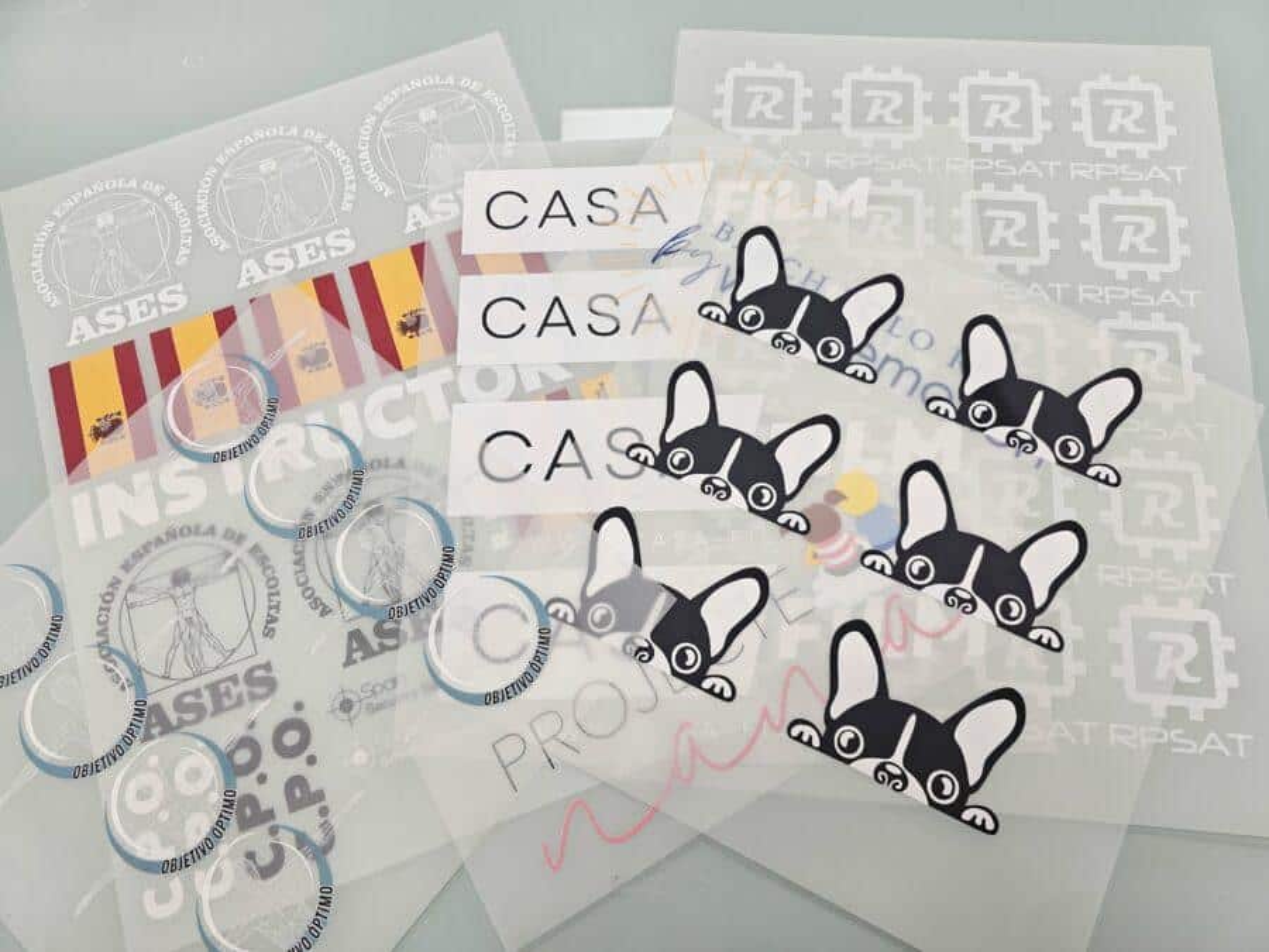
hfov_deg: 73.9
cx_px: 634
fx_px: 843
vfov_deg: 58.9
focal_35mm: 23
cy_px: 476
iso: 40
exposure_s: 1/100
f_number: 1.7
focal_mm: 6.3
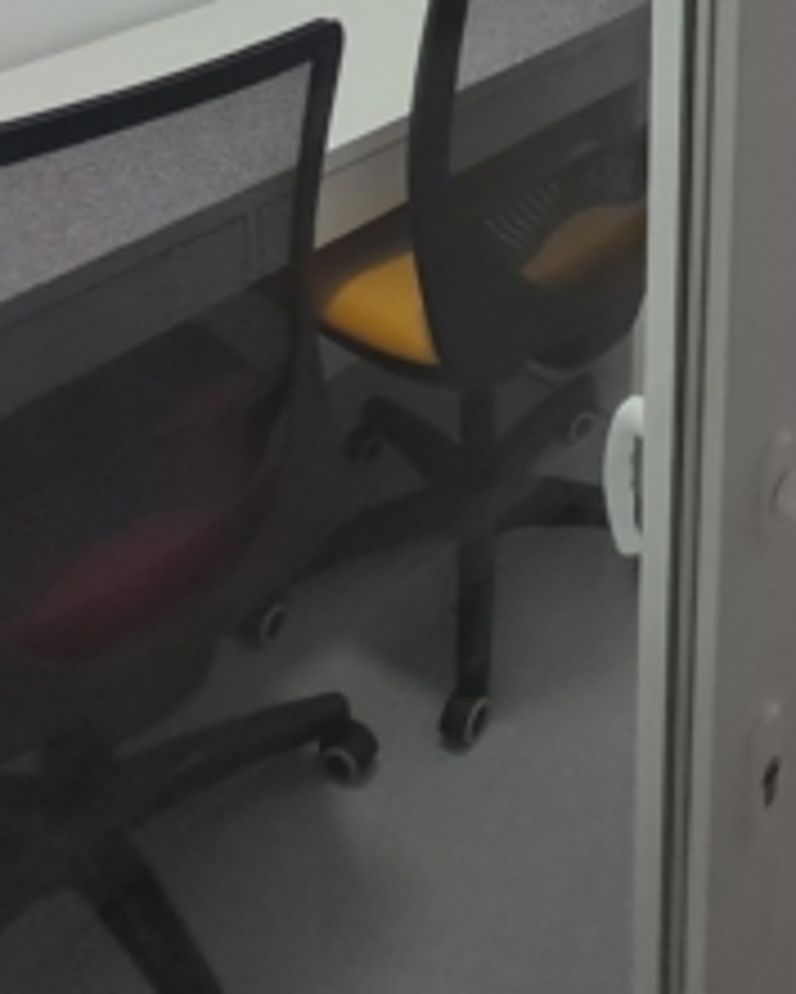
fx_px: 1295
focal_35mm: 44
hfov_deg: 31.3
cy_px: -193
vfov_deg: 34.0
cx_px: 818
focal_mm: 1.13
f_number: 2.2
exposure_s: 1/50
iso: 160
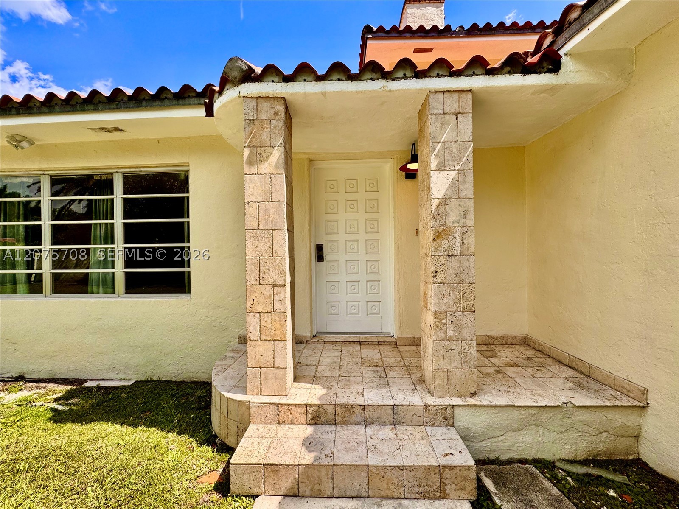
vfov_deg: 85.7
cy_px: 254
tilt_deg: -0.1
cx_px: 340
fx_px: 275
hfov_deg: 102.1
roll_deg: +0.2
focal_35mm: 14
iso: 50
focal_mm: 2.22
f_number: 2.2
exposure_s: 1/1299
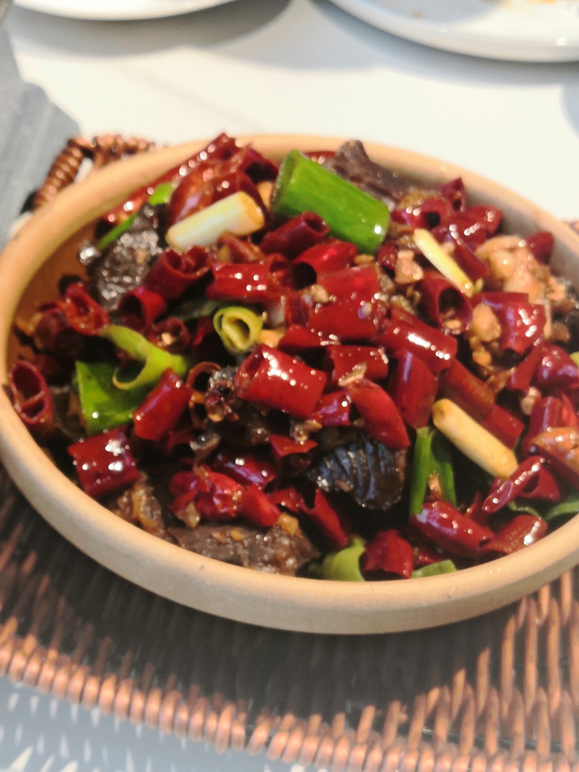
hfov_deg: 27.0
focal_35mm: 54
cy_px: 386
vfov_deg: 35.5
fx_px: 1204
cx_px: 290
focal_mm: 3.95
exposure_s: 1/100
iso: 80
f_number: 1.8
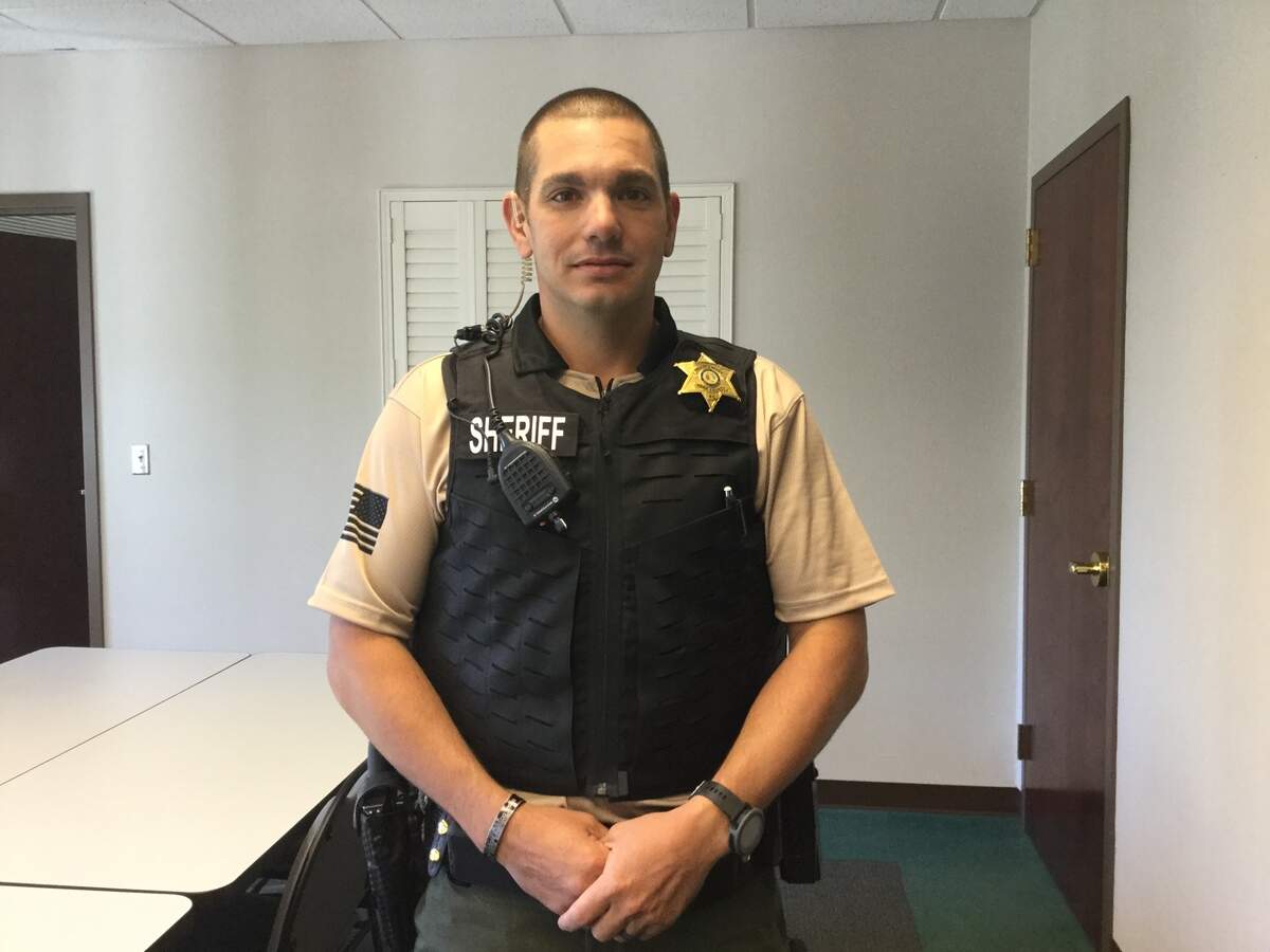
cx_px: 635
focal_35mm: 31
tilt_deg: -3.2
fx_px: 1137
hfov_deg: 58.4
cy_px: 476
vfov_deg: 45.4
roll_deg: -1.4
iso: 100
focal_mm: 3.3
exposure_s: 1/30
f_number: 2.4
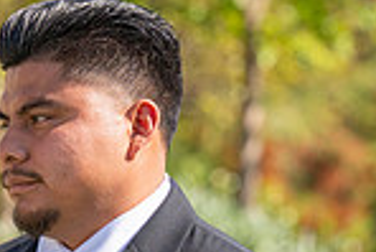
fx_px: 7172
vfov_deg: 2.0
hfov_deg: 3.0
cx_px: 99
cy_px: 360
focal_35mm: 686
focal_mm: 175
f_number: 5.6
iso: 200
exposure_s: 1/1000
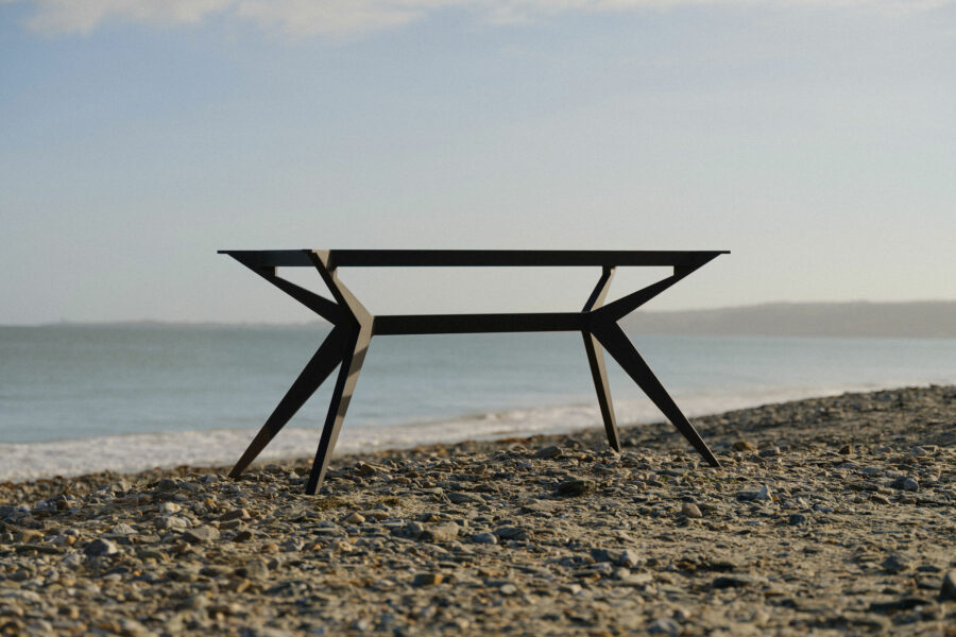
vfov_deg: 18.6
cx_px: 497
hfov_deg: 27.5
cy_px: 331
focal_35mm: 73
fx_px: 1951
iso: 80
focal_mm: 86.5
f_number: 4
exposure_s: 1/800
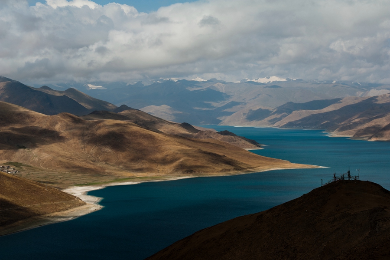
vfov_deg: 13.7
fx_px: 1083
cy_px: 130
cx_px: 195
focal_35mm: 100
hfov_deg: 20.4
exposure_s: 1/160
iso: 200
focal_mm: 100
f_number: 14
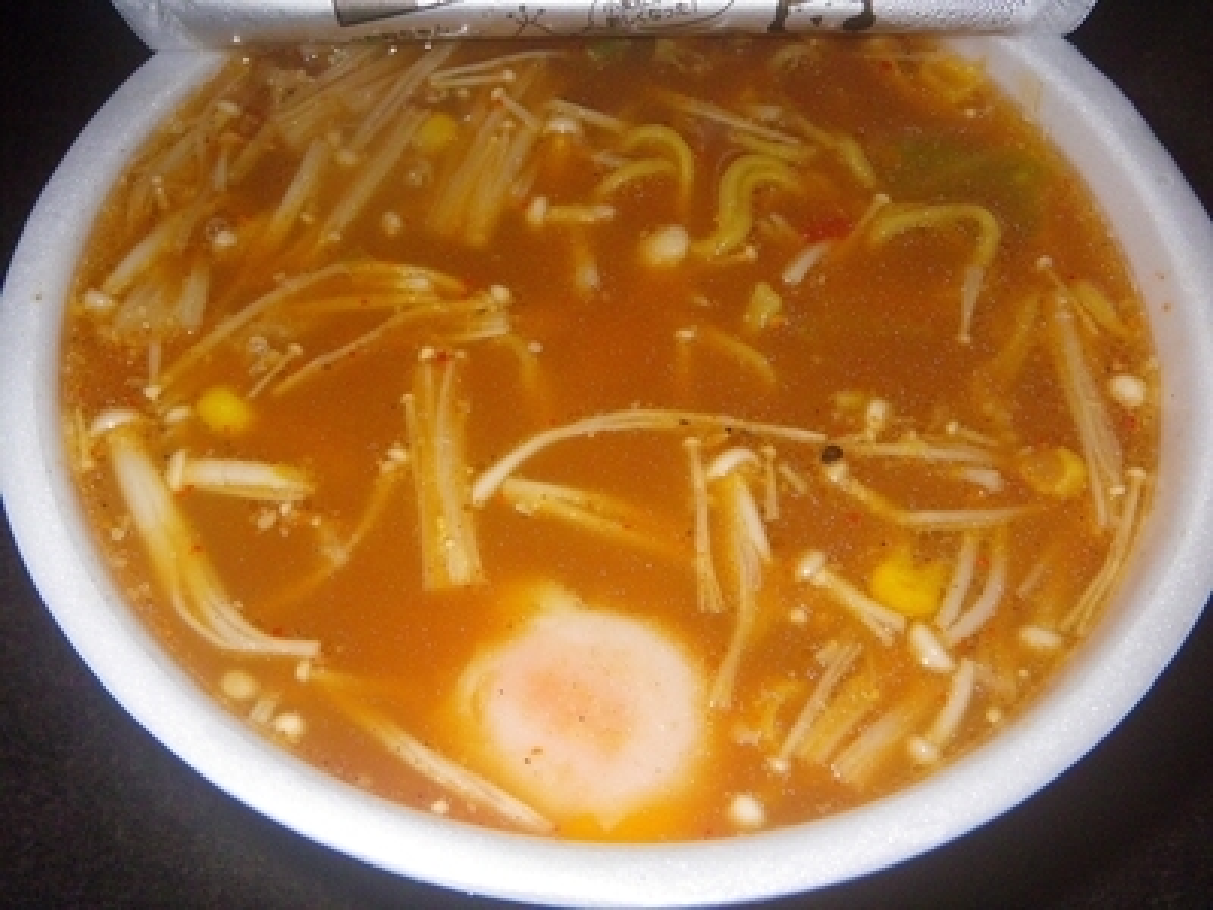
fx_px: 1472
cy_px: 455
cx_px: 606
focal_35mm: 42
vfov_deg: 34.3
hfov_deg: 44.8
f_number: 5
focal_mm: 7.5
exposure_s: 1/60
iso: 400
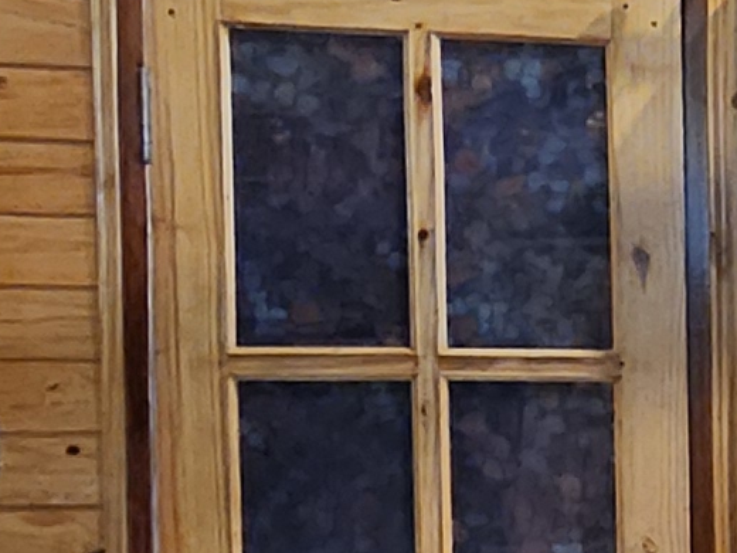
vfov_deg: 14.7
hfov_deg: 14.1
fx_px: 2129
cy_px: 452
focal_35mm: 100
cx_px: 1725
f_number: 2.2
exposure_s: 1/25
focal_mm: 2.2
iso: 800
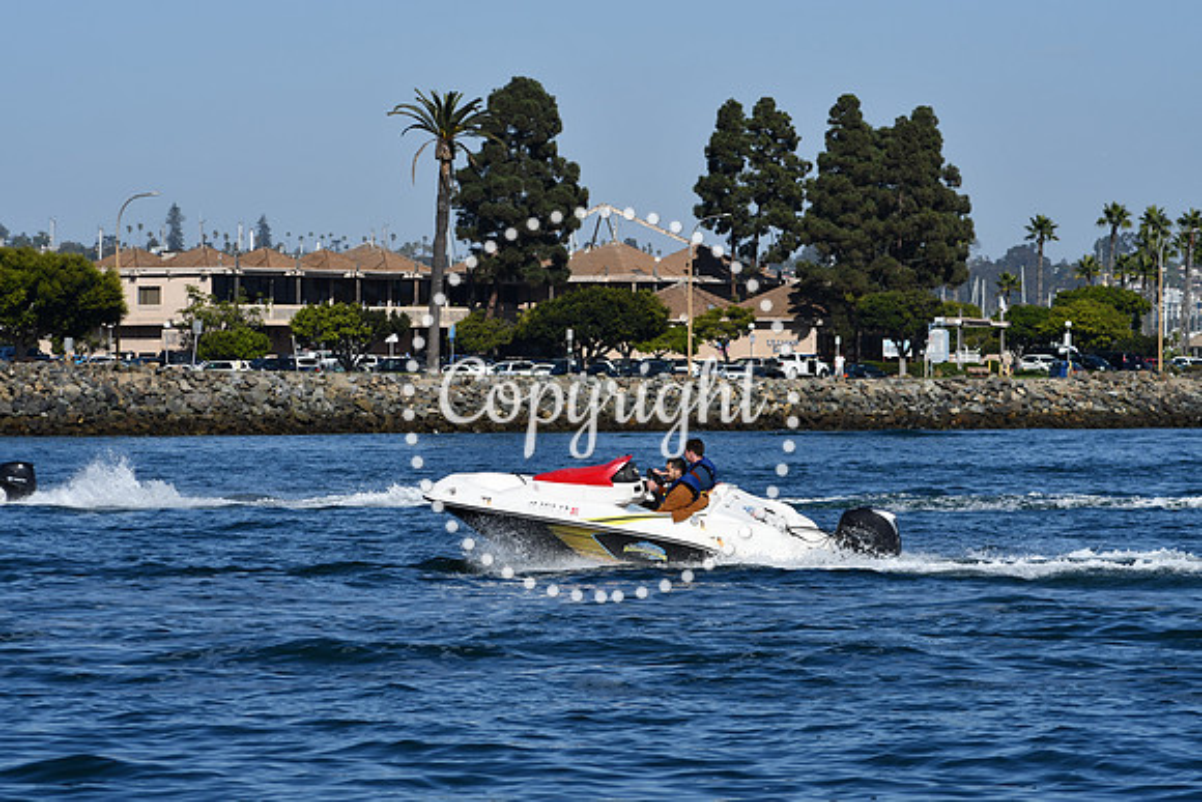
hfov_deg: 10.5
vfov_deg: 7.0
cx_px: 601
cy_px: 401
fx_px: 6512
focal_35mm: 195
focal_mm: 130
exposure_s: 1/640
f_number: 9
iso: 100
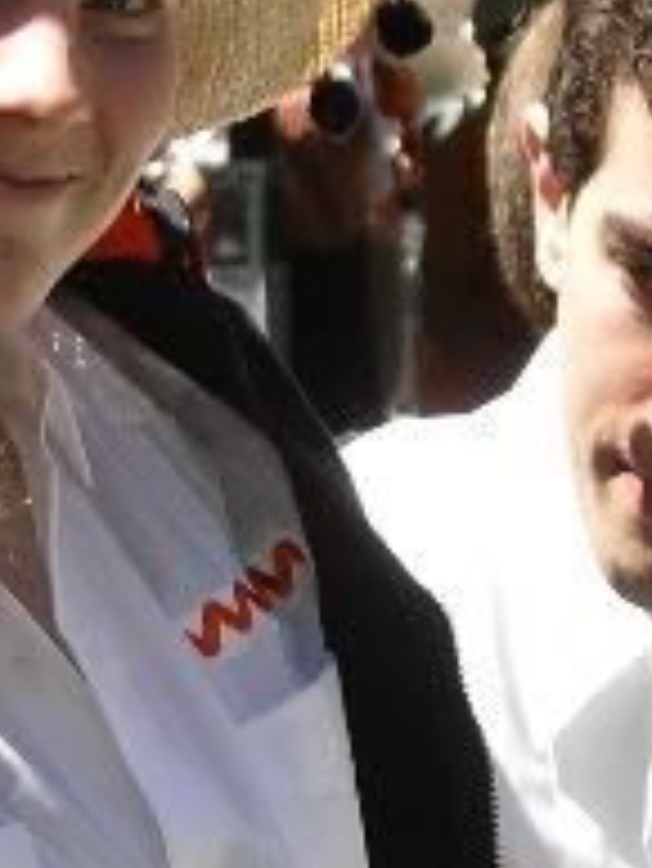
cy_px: 747
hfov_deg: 3.2
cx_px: -4
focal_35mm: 472
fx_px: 11841
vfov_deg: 4.2
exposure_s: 1/334
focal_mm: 23.8
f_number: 4.5
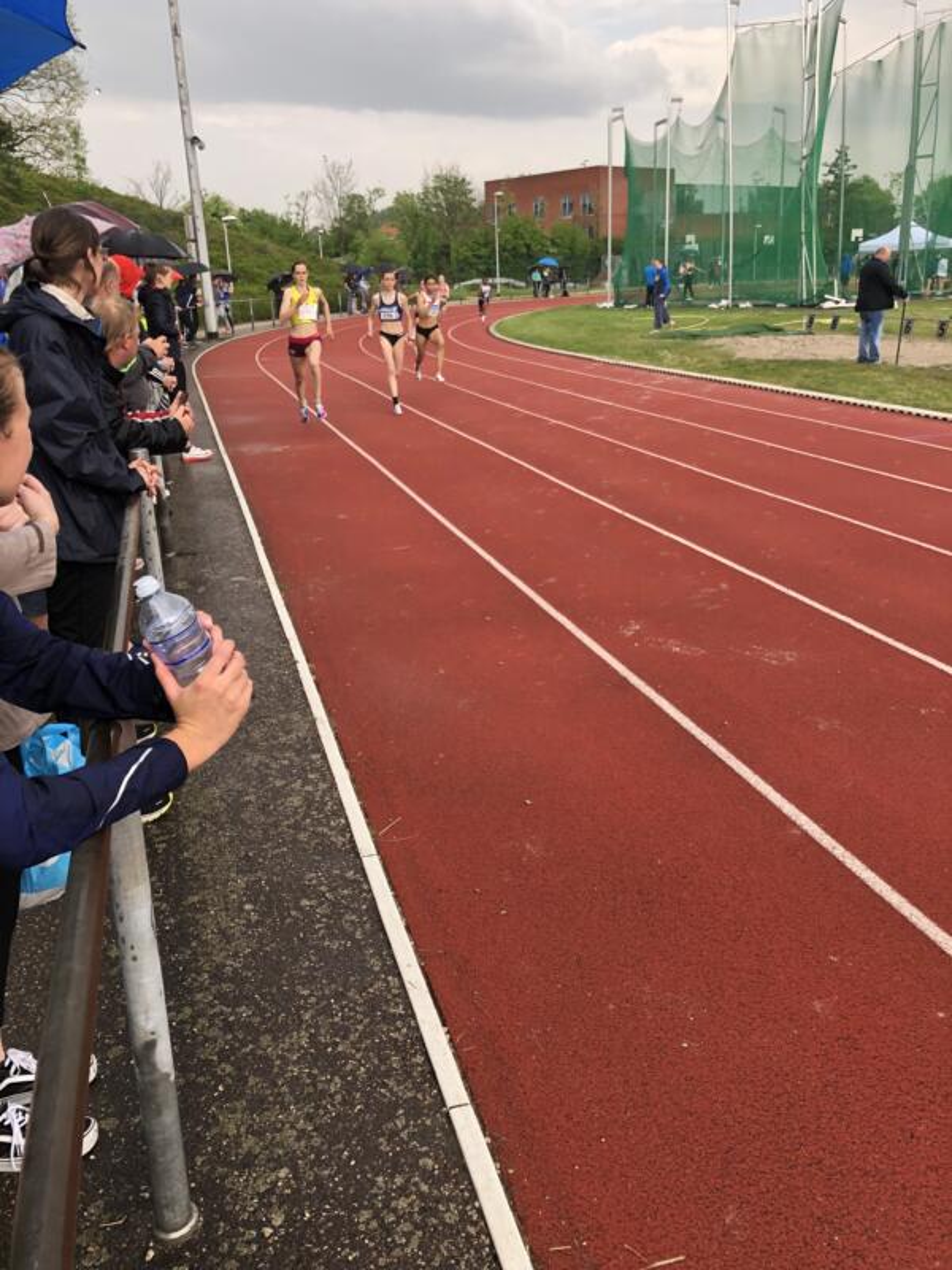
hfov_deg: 49.7
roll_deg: +2.3
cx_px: 476
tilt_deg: -18.5
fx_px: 1027
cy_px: 635
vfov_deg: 63.4
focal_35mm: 28
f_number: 1.8
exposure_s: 1/213
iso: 20
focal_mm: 3.99
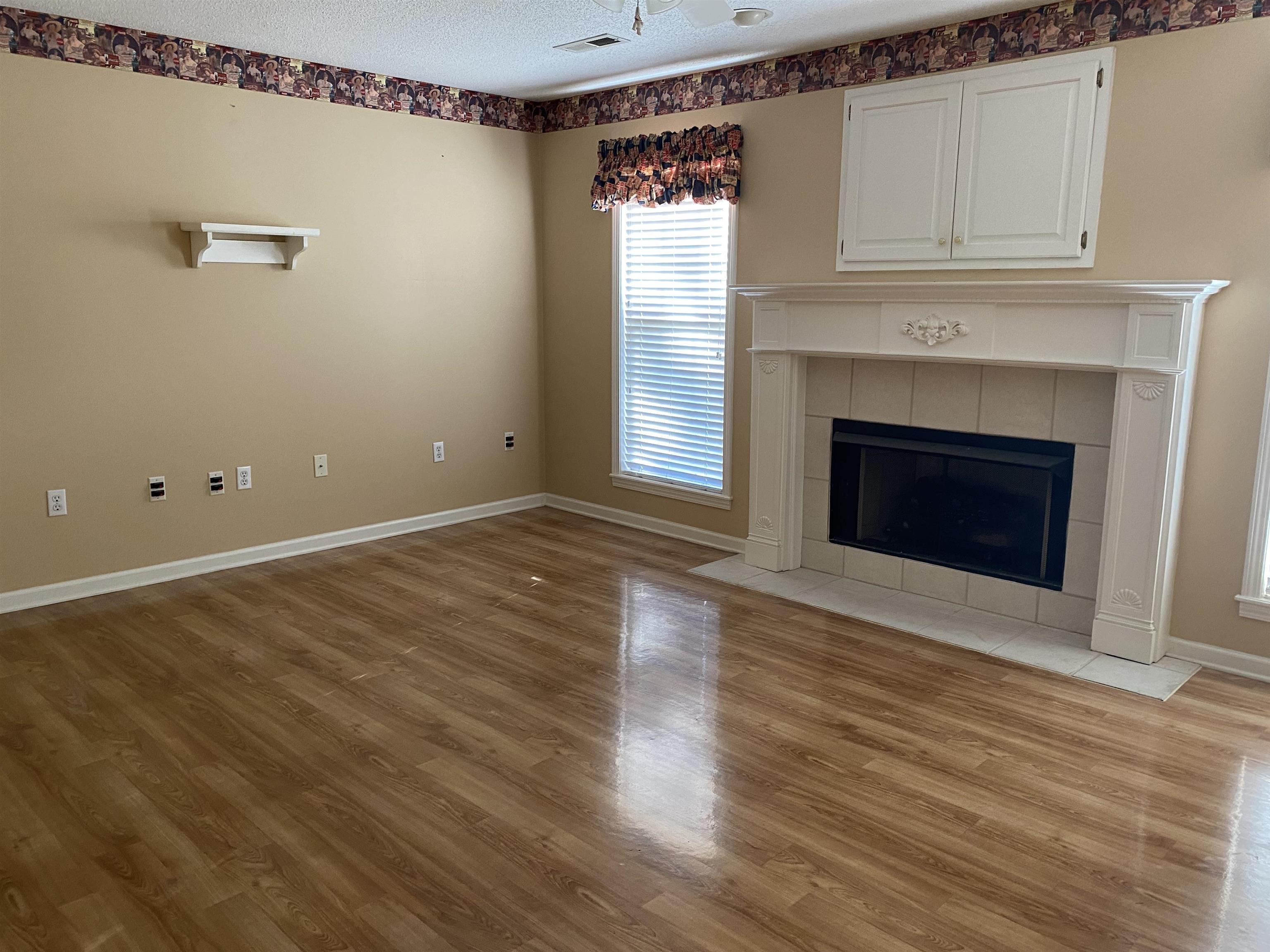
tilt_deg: -9.8
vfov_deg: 53.1
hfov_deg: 67.3
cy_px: 476
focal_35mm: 26
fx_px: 954
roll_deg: -0.5
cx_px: 635
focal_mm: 4.25
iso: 200
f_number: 1.8
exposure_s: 1/60
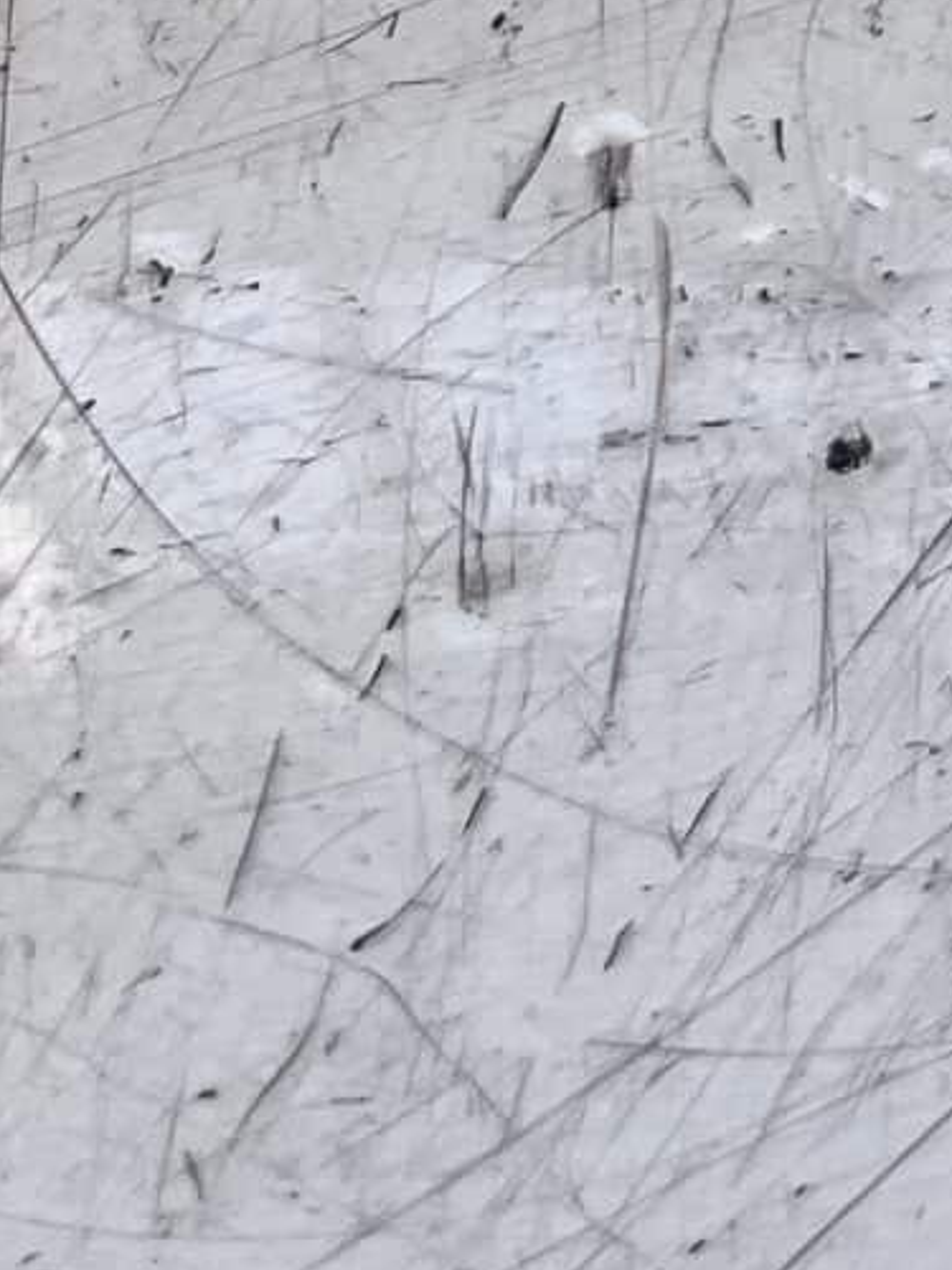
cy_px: -1930
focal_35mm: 133
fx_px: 4877
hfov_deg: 10.7
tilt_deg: -40.7
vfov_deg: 11.7
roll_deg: -1.3
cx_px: 1538
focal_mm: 5.1
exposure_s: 1/122
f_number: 1.6
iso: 64
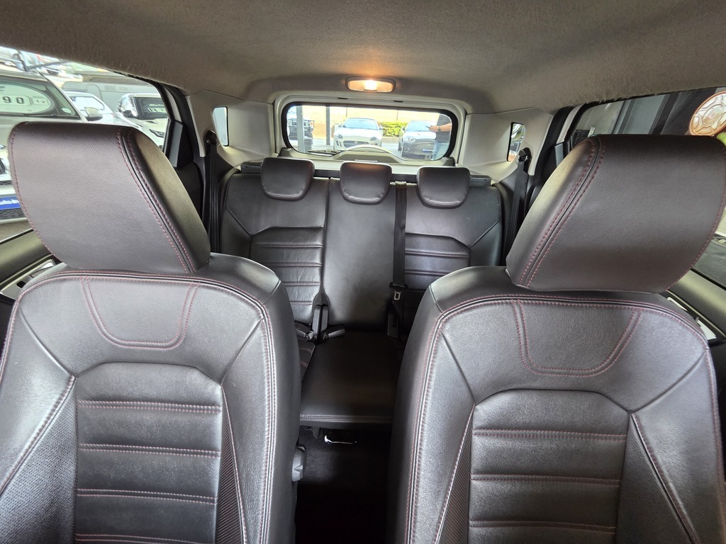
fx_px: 273
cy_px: 272
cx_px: 363
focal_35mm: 13
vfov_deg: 89.9
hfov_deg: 106.2
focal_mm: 2.2
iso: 400
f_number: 2.2
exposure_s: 1/50
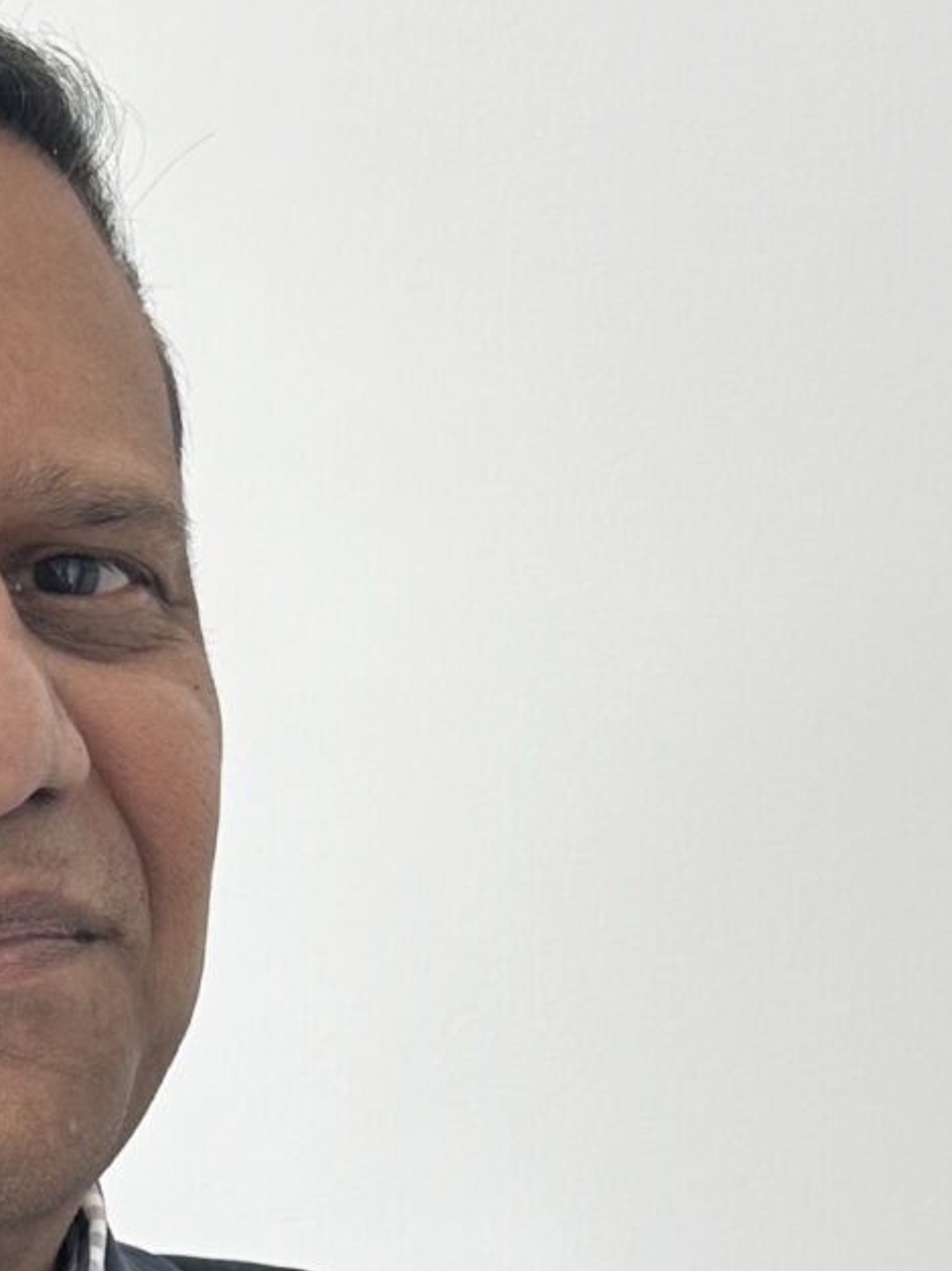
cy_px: 1518
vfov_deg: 18.9
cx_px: 89
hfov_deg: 14.9
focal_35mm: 98
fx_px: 3595
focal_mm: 6.86
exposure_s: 1/100
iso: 64
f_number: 1.78
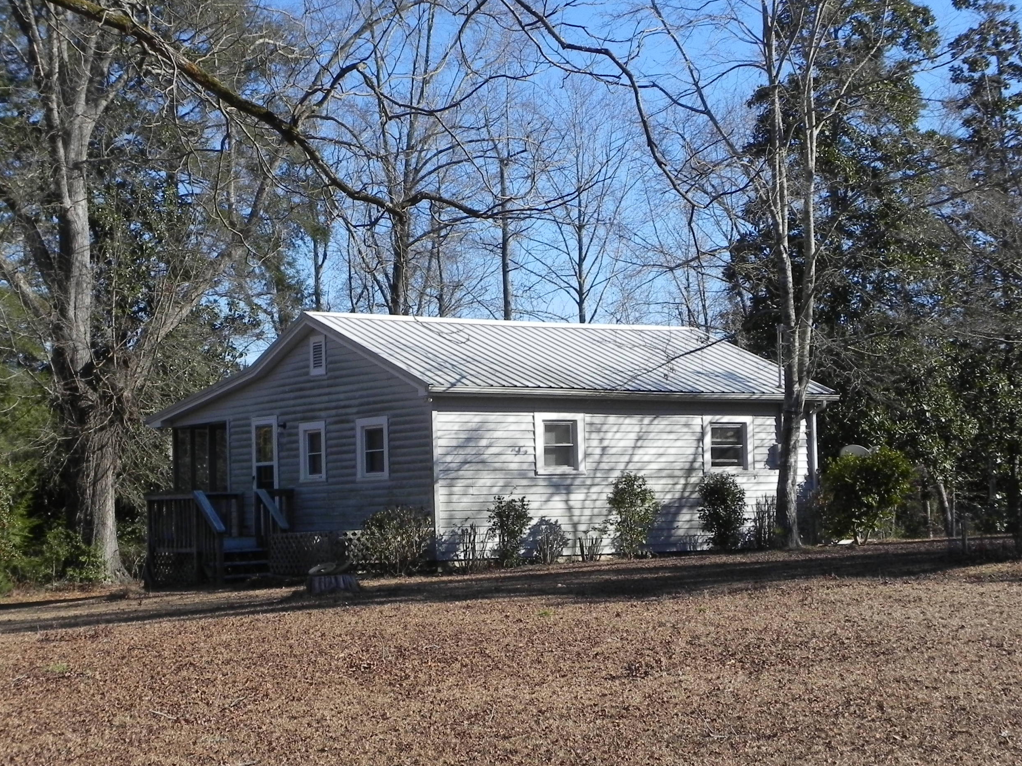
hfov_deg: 30.7
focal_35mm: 63
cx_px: 492
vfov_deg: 23.3
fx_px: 1860
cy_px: 428
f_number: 5.6
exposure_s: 1/550
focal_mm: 9.2
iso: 160
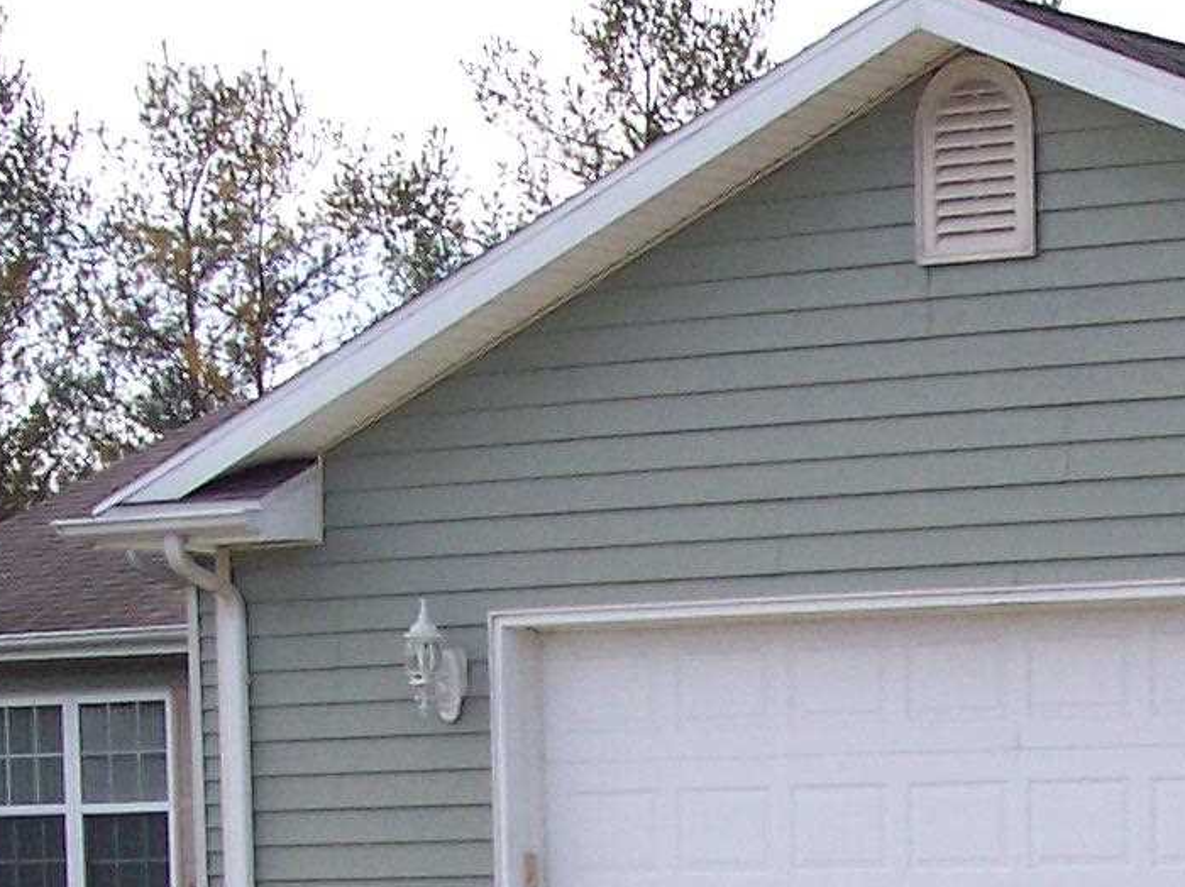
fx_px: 4789
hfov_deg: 13.7
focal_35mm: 140
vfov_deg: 10.1
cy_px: 1454
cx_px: 1373
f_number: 4.8
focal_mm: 8
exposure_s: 1/350
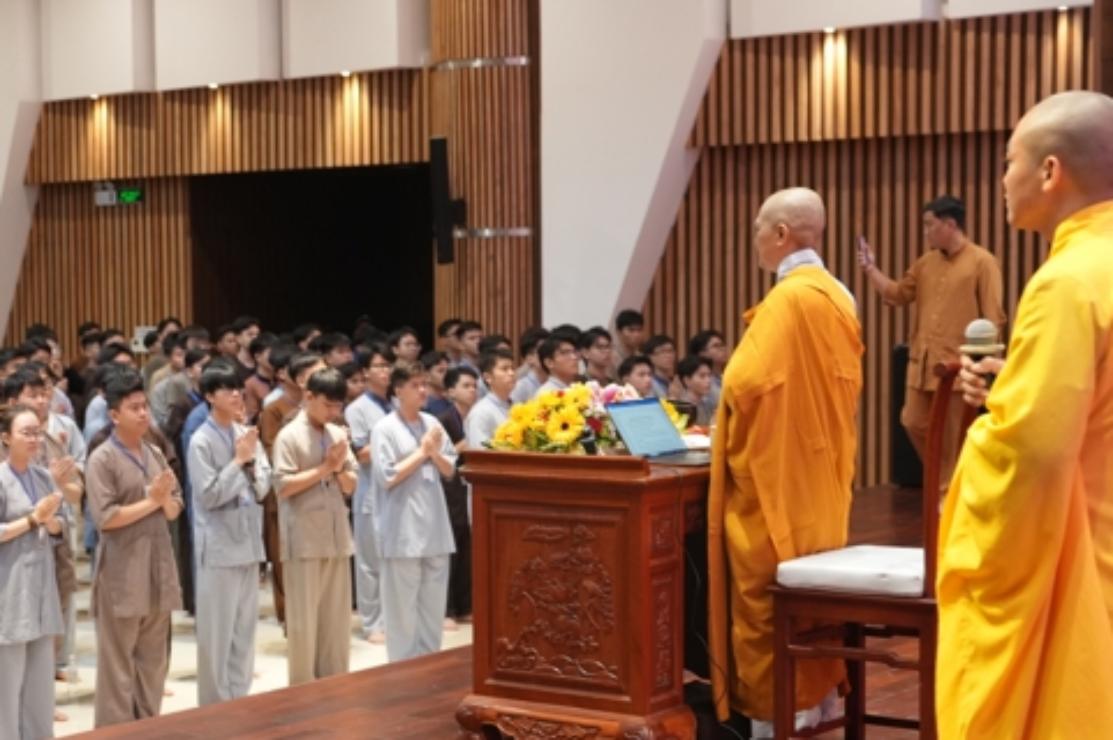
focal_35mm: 71
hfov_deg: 27.5
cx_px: 124
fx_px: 2194
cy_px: 426
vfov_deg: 19.1
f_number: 2.8
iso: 1600
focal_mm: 35
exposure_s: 1/100
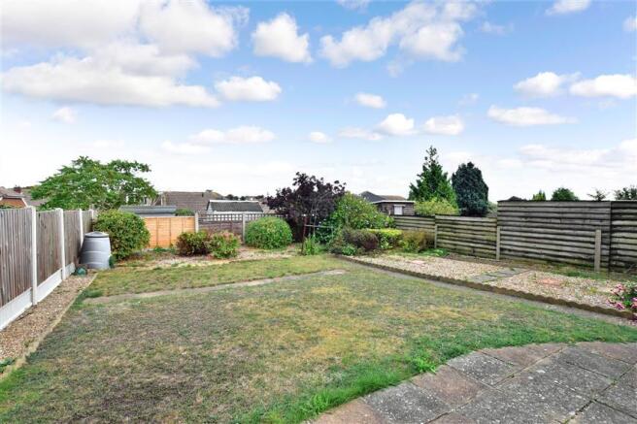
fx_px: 292
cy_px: 212
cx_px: 318
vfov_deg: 72.0
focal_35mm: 16
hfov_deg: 95.0
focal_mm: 11
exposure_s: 1/320
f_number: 9
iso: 400
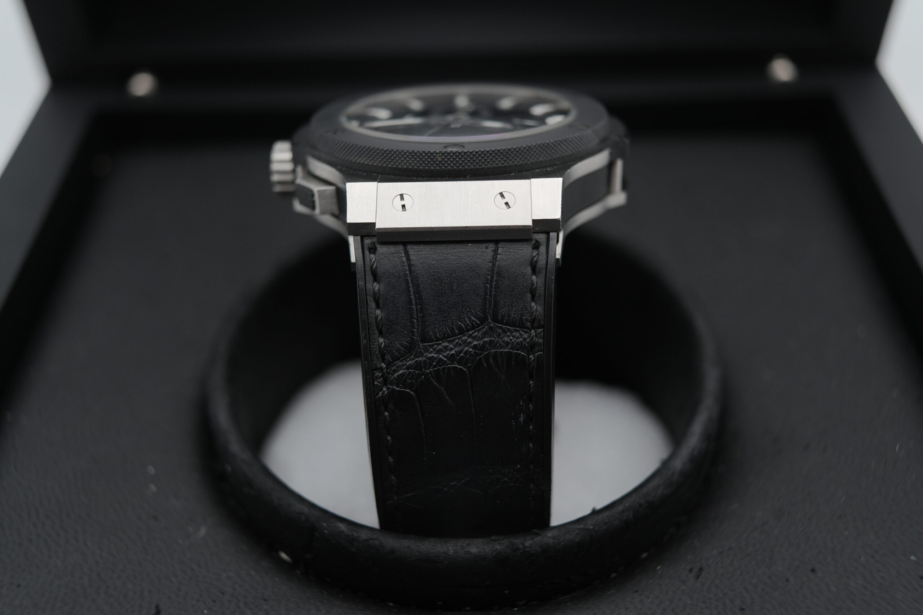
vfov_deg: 37.9
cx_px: 462
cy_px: 308
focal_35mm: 35
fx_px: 897
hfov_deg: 54.4
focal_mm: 35
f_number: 5
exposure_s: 1/250
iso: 400
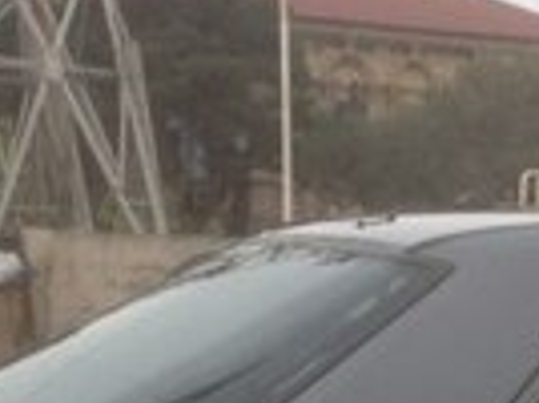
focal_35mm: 163
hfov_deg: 11.8
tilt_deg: -7.8
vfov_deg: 8.9
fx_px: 2534
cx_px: 720
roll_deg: -1.8
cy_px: 554
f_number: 2.4
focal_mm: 4.12
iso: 50
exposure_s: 1/251
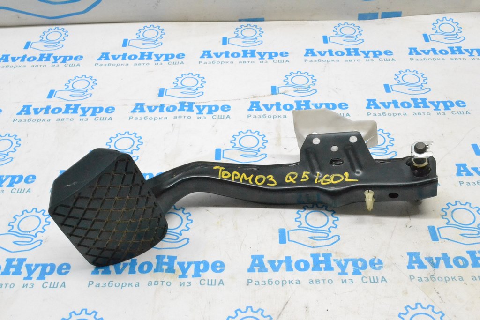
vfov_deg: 31.9
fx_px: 560
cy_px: 160
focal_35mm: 42
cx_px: 240
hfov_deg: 46.4
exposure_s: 1/100
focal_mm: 28
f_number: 13
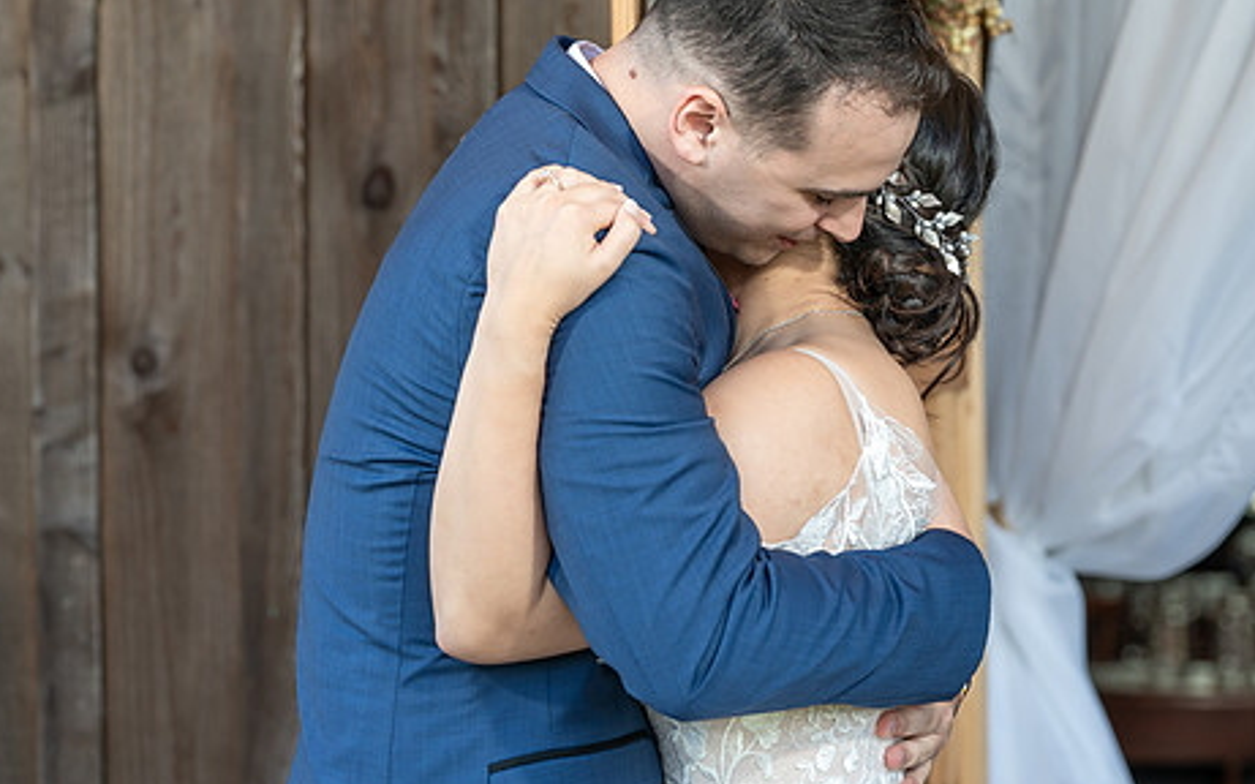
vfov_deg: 7.3
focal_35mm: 180
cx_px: 702
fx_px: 6156
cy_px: 296
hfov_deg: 11.6
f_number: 4
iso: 250
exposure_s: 1/200
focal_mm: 121
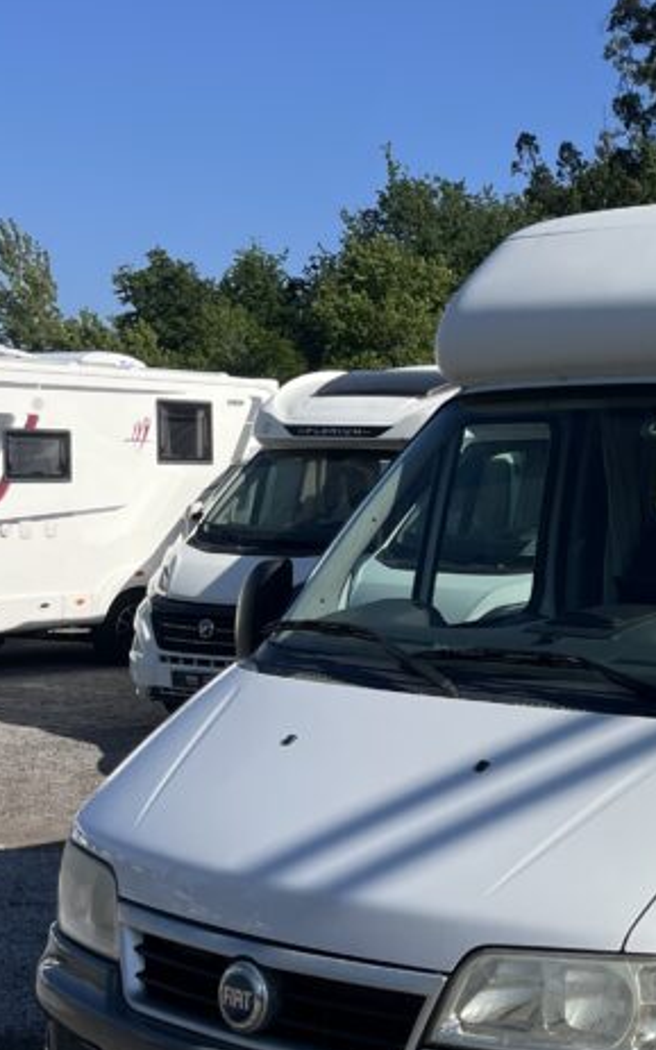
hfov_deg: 20.0
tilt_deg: -2.1
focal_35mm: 61
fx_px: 1747
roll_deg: -0.2
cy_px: 594
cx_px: 785
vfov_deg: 33.4
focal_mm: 5.1
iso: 50
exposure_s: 1/5848
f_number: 1.6
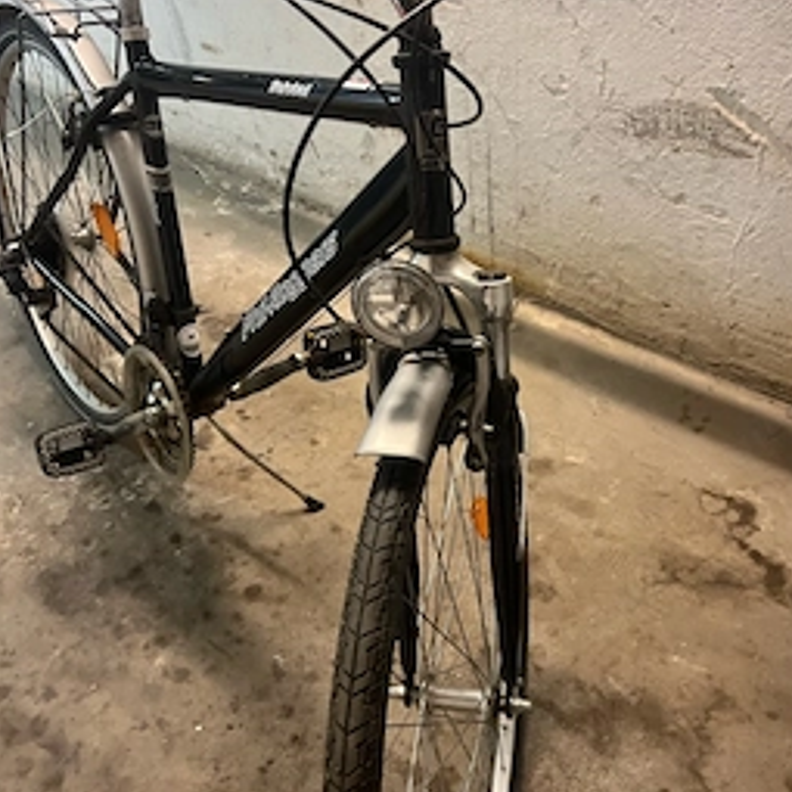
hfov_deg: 46.0
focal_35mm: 36
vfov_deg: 46.0
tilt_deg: -49.9
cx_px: 407
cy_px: 432
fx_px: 932
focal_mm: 5.7
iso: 320
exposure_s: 1/50
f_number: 1.5
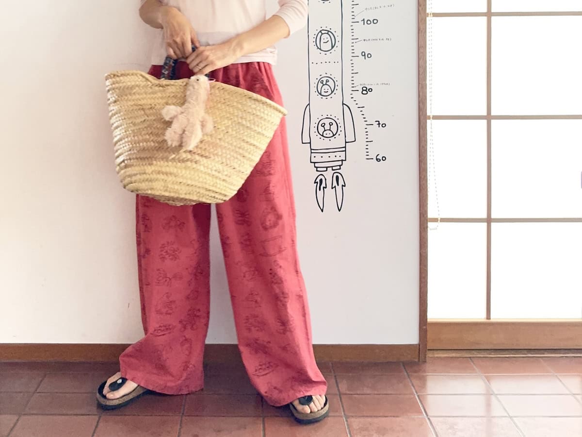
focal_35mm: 24
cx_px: 291
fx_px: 404
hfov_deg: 71.6
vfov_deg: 56.8
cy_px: 218
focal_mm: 6.8
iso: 800
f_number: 1.8
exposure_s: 1/60
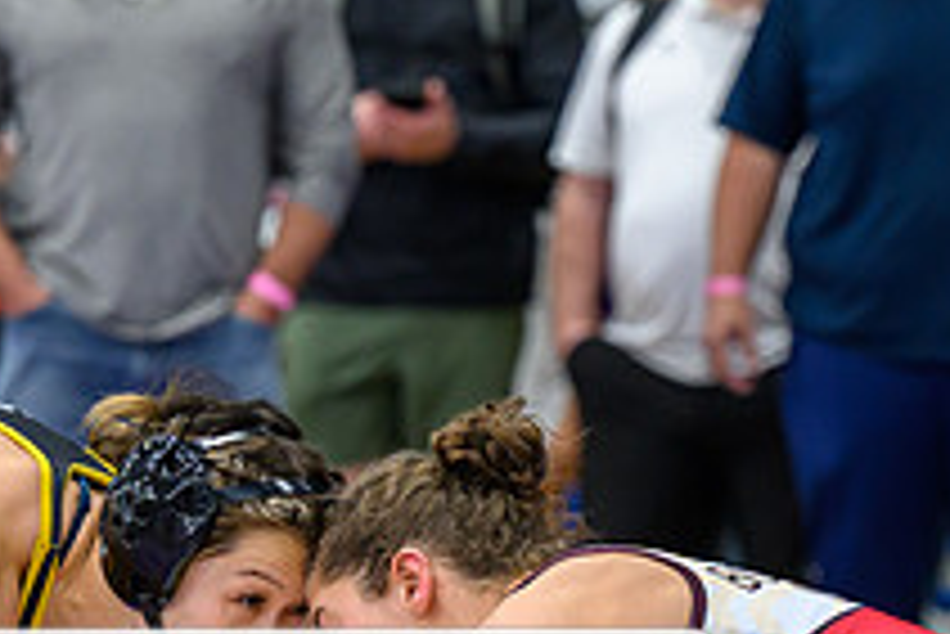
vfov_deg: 3.9
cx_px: 402
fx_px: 9374
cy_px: 753
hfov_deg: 5.8
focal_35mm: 355
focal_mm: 105
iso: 2500
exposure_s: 1/800
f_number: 2.8
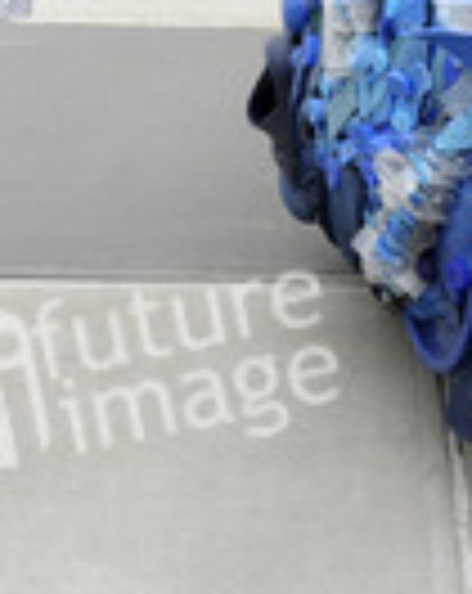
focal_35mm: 137
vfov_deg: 13.3
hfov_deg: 11.2
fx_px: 2401
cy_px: -297
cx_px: 240
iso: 800
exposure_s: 1/250
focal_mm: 48
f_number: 7.1
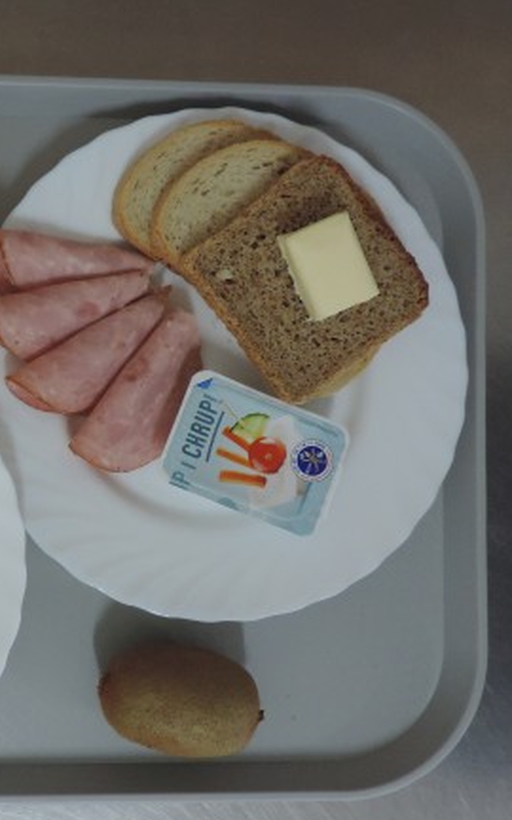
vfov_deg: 54.0
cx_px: 21
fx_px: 804
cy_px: 432
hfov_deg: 32.9
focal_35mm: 36
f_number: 3
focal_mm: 4.3
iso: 400
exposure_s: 1/25
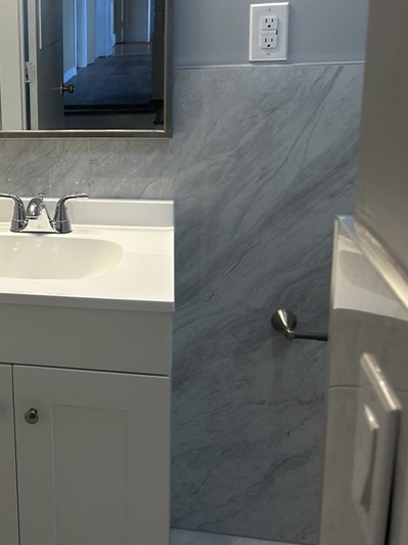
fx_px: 786
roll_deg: +4.1
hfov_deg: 26.8
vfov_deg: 37.7
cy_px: 173
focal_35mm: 50
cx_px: -36
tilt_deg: -13.5
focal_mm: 5.7
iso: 64
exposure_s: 1/120
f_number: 1.5
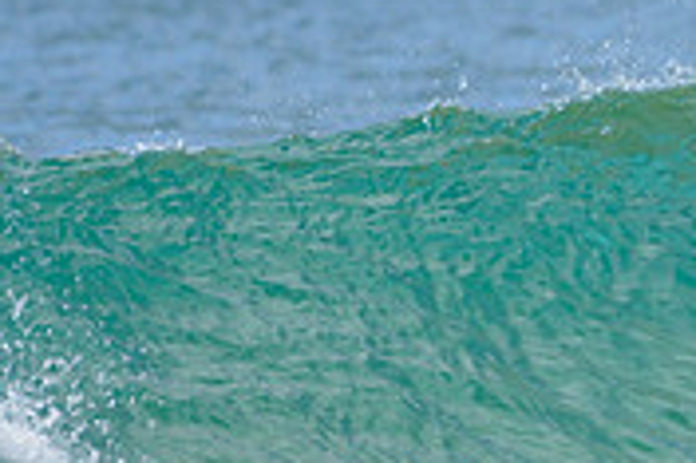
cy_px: 300
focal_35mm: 2024
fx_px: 39093
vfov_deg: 0.7
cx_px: 1035
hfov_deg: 1.0
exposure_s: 1/2000
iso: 280
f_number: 5.6
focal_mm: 500
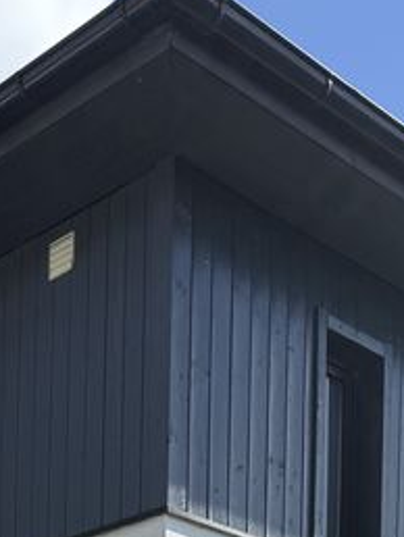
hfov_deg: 15.9
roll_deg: -3.5
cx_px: 173
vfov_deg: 17.3
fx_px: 1445
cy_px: 960
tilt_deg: +2.9
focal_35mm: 93
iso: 80
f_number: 1.78
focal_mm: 6.76
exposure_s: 1/4167
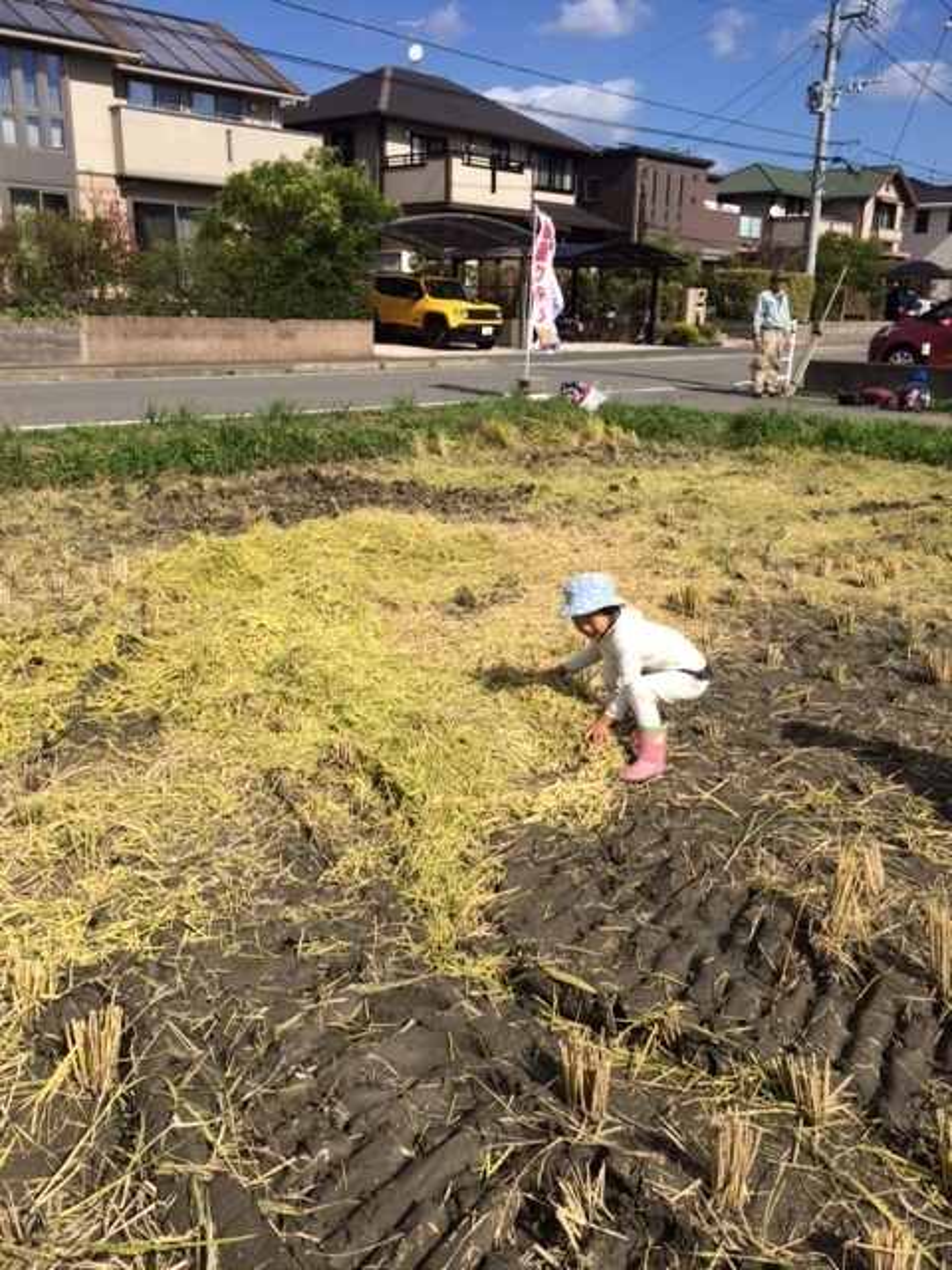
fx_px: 1063
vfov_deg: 61.7
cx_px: 476
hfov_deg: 48.2
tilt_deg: -16.1
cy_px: 635
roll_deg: +0.7
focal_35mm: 29
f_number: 2.2
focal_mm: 4.15
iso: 32
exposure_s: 1/3425
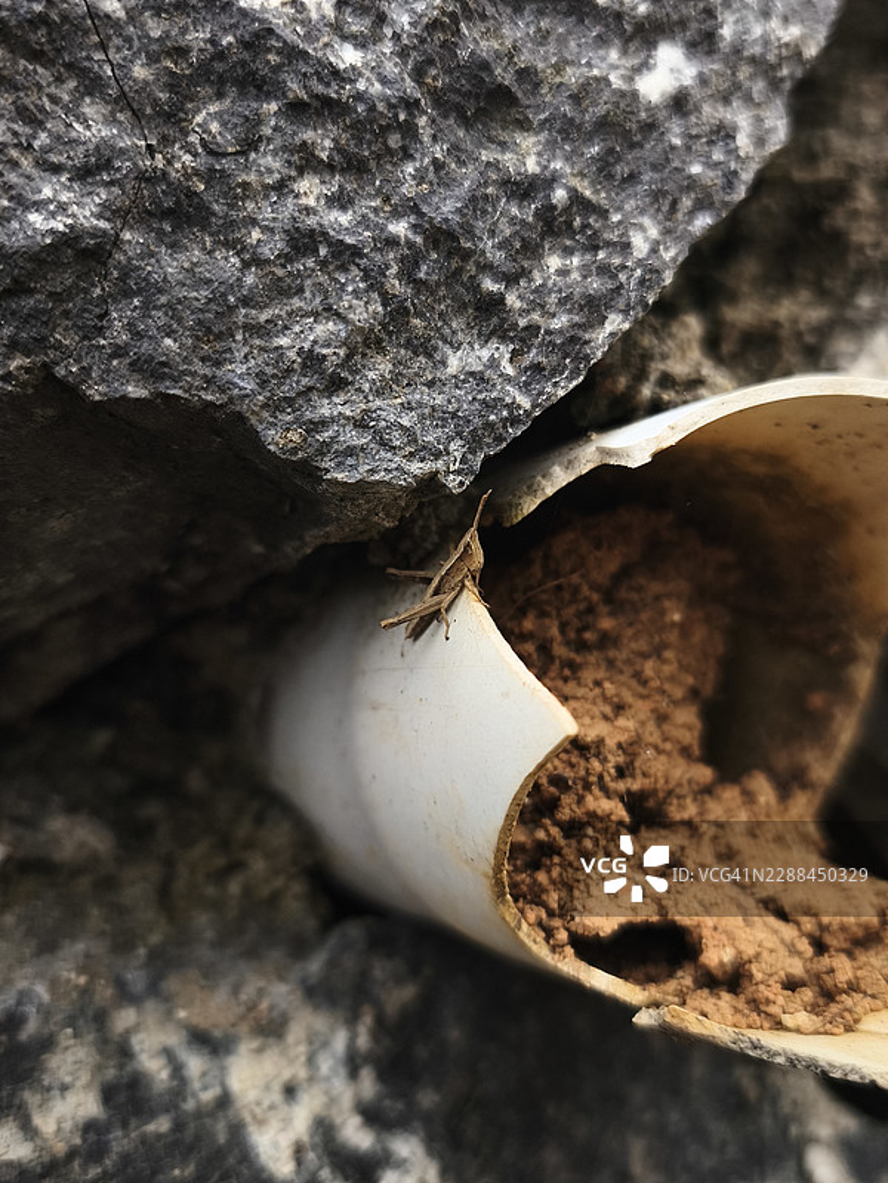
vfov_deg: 52.6
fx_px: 1197
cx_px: 444
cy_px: 592
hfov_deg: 40.7
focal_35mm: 35
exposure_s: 1/567
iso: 80
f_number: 1.4
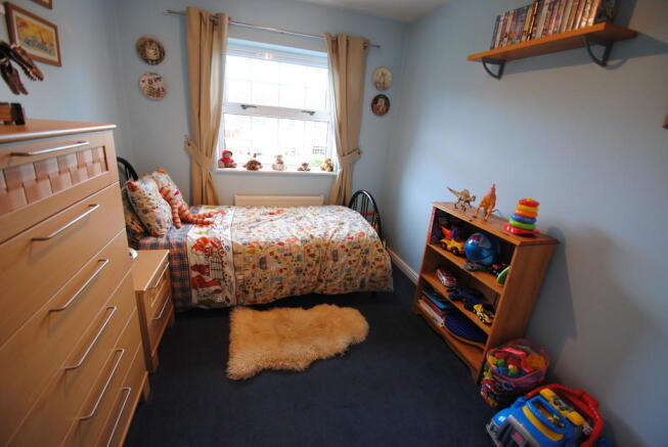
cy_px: 224
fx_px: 279
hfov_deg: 100.3
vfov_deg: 77.5
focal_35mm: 15
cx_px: 334
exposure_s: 1/30
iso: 320
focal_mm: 10
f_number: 3.5
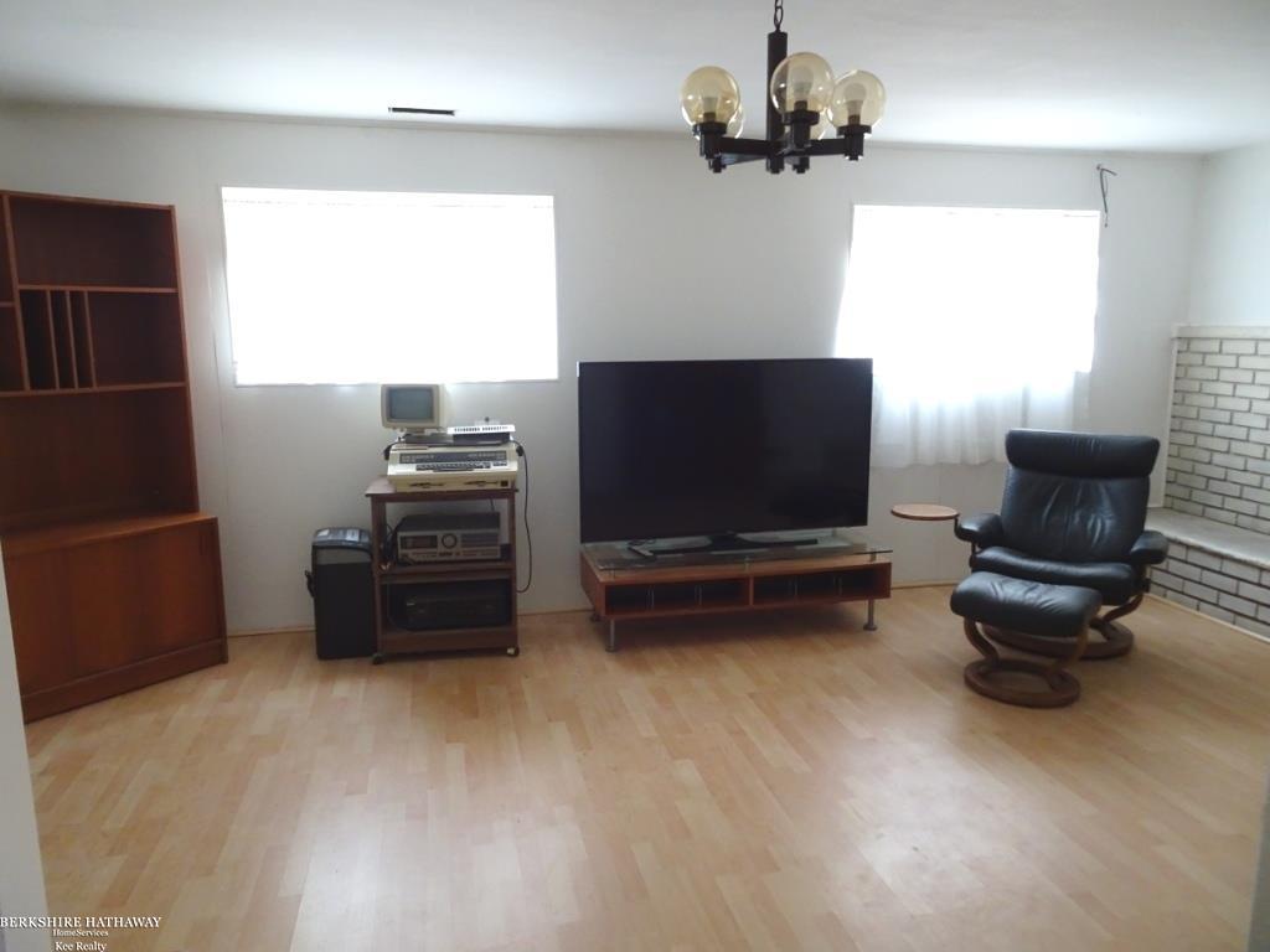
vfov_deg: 56.8
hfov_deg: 71.6
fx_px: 881
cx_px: 635
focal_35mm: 24
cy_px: 476
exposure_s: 1/30
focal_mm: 4.1
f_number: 3.5
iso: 500
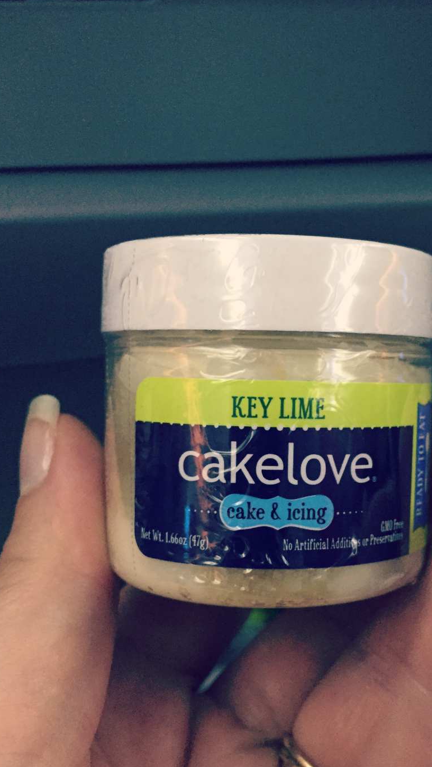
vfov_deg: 53.8
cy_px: 436
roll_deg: -1.6
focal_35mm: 37
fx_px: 753
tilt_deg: -33.8
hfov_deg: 31.6
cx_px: 303
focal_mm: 4.15
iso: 250
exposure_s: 1/15
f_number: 2.2
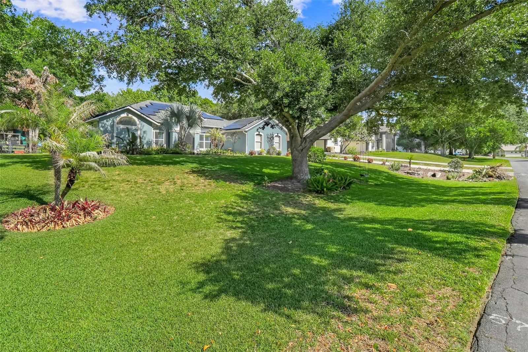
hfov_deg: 93.3
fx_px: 249
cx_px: 264
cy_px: 176
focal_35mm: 17
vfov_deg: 70.4
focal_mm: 11.5
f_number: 9
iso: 250
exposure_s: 1/80
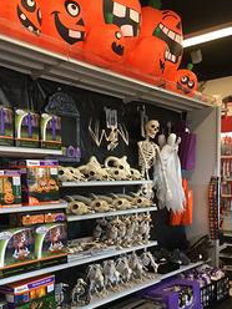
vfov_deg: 45.3
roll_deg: +0.9
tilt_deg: -2.2
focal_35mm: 41
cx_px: 77
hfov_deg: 34.8
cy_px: 199
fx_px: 366
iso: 25
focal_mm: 4.15
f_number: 2.2
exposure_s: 1/30
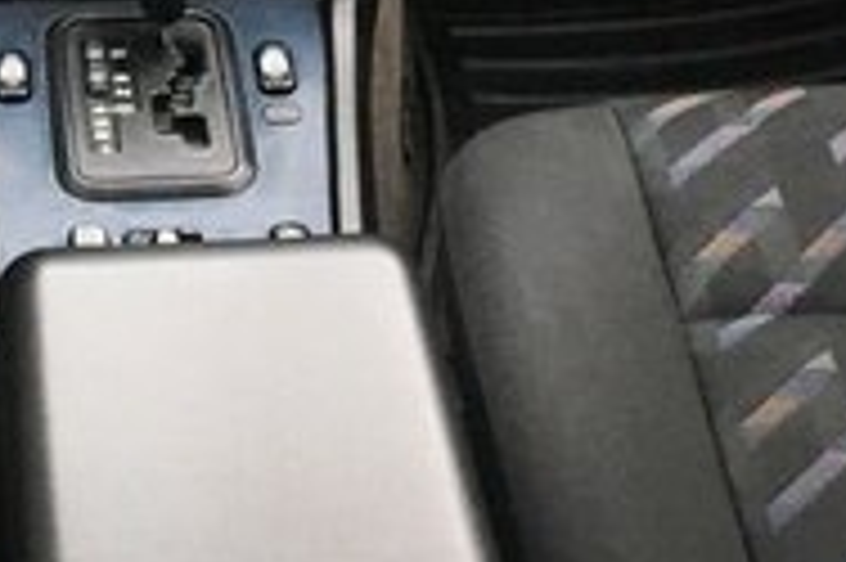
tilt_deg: -20.1
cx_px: 94
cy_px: -362
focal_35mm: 106
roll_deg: +1.2
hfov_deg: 19.0
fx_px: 2489
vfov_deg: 12.1
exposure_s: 1/33
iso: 50
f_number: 2.2
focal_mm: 4.15
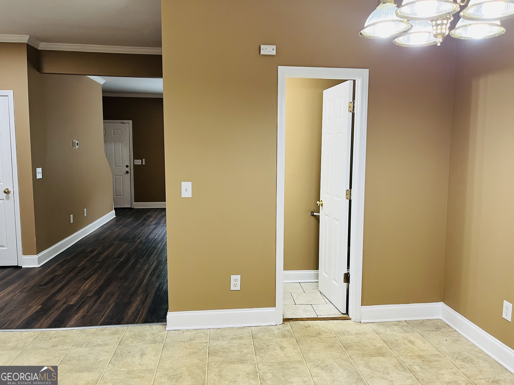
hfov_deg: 67.3
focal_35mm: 26
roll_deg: -0.2
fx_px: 386
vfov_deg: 53.1
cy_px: 192
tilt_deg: -6.7
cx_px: 257
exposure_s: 1/60
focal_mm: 5.1
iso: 100
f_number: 1.6
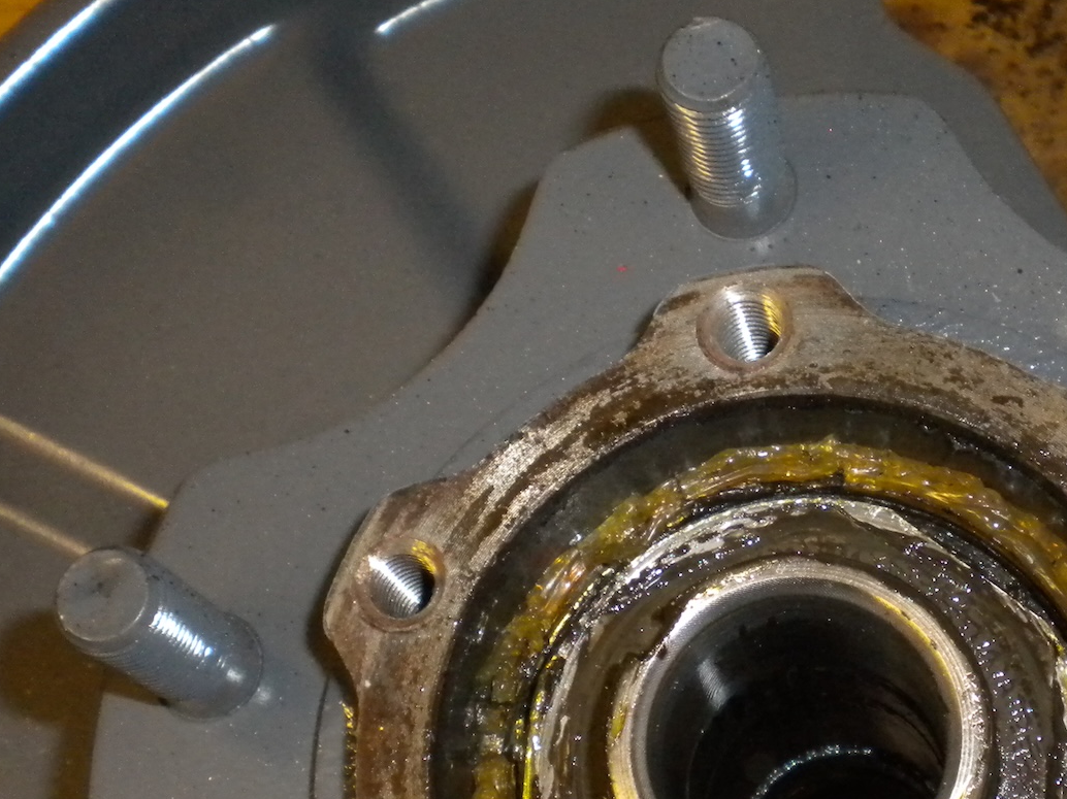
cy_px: 711
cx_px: 752
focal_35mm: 65
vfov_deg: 22.1
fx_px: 2003
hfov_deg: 29.5
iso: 400
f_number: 4.6
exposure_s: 1/30
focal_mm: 6.3
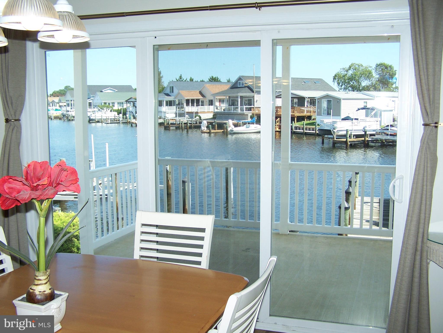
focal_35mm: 38
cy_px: 166
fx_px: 486
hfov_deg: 49.0
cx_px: 222
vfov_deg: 37.7
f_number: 2.8
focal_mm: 6.3
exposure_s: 1/500
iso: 80
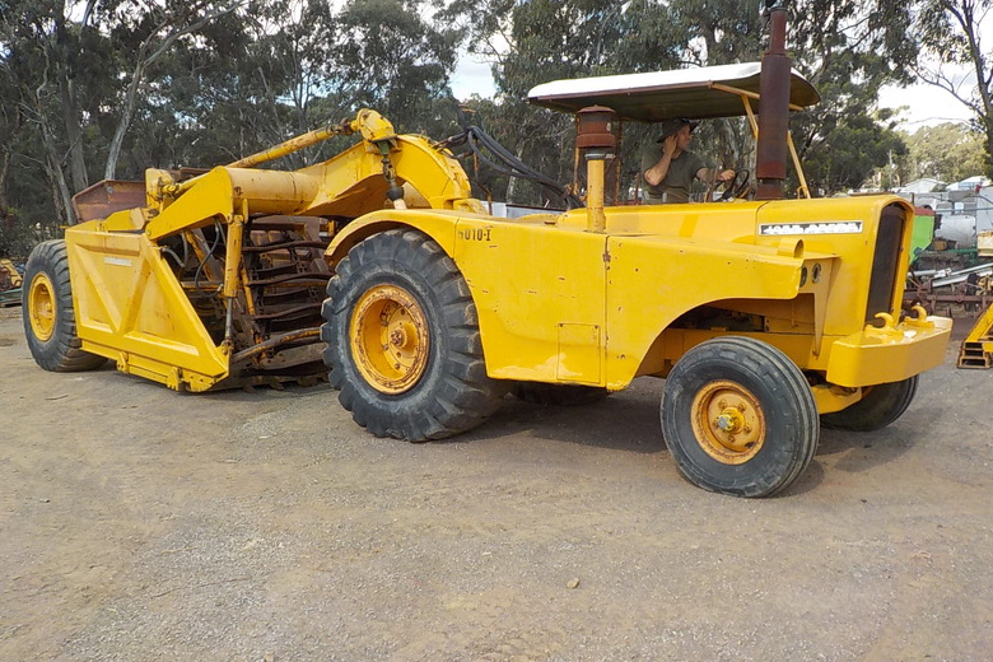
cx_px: 493
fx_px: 883
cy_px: 326
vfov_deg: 41.1
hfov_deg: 58.7
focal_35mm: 32
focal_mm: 4.1
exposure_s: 1/640
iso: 125
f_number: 3.3
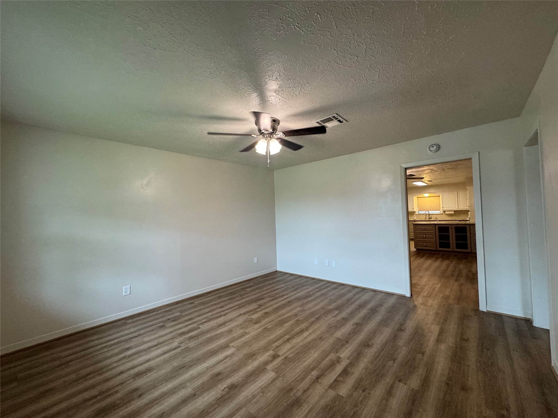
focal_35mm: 14
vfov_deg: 85.7
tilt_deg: +1.2
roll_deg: +1.5
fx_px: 226
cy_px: 209
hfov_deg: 102.1
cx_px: 279
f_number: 2.2
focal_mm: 2.22
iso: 250
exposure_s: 1/120
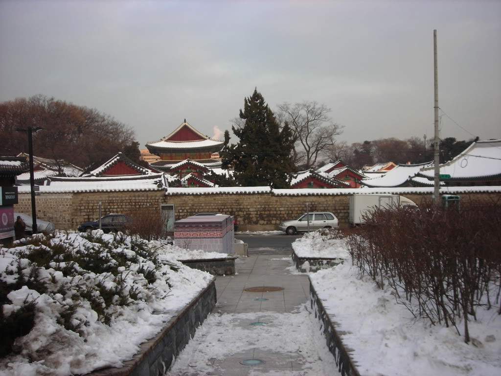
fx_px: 550
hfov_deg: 49.0
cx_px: 250
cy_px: 188
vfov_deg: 37.7
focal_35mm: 38
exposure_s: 1/64.4
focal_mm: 6.3
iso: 50
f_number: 3.2
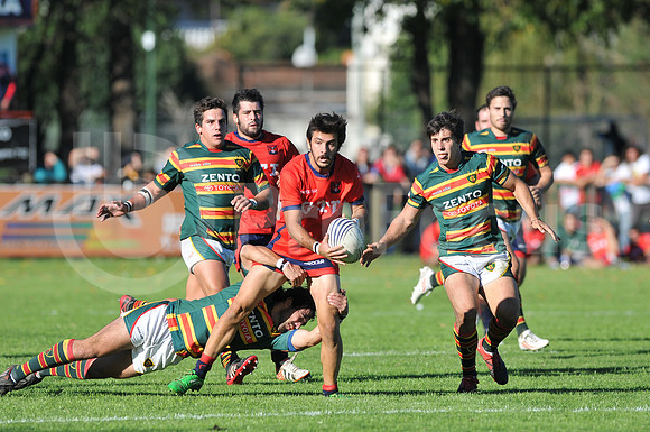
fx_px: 8114
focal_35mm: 450
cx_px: 325
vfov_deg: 3.0
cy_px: 216
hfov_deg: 4.6
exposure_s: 1/2000
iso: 200
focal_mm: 300
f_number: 3.2
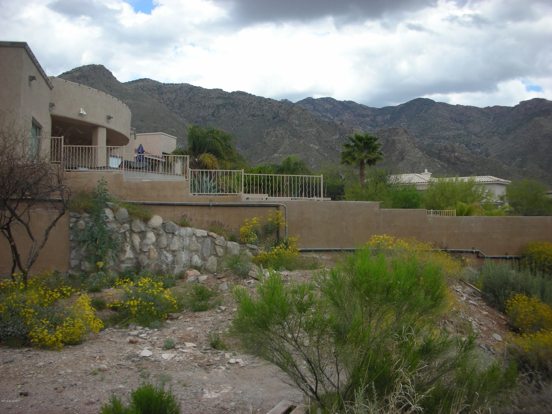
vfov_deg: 40.7
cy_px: 207
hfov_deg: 52.6
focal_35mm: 35
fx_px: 558
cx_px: 276
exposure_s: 1/440
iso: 50
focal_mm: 5.8
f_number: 3
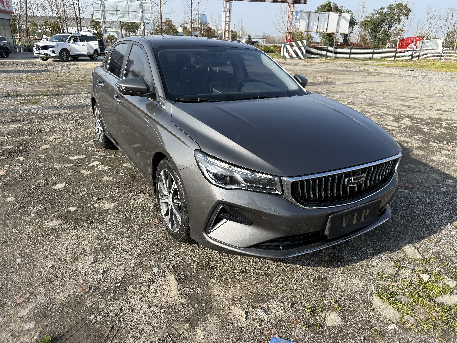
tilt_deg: -20.3
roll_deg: -1.9
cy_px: 172
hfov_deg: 71.6
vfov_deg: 56.8
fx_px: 317
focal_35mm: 24
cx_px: 228
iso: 80
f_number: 1.78
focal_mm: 6.76
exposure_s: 1/2169
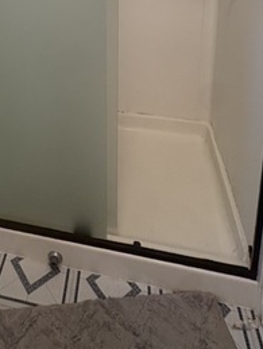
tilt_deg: -12.6
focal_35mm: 36
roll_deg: +2.4
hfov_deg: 38.0
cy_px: -40
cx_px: 45
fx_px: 364
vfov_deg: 40.7
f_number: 2.2
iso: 250
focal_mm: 2.22
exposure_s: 1/60
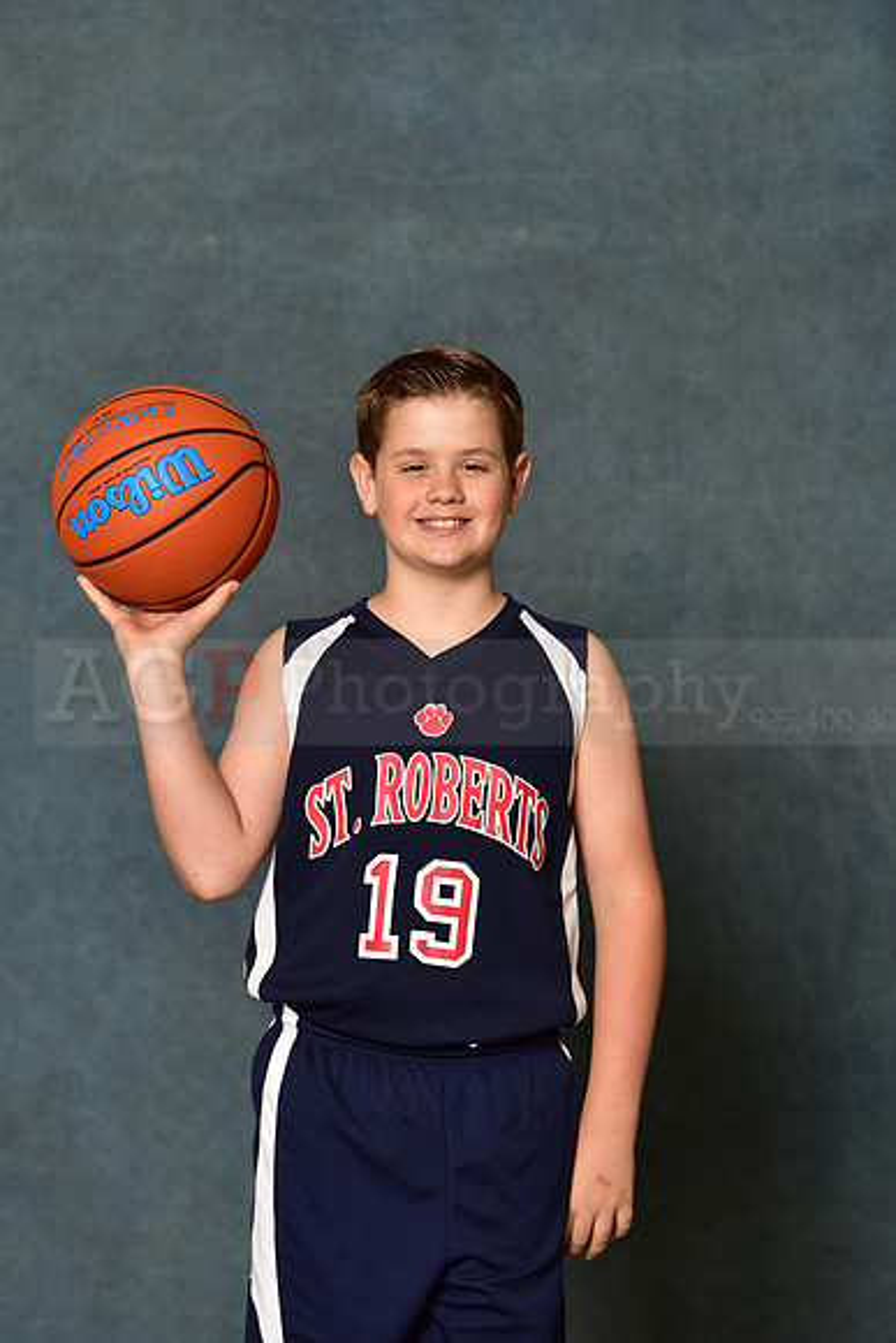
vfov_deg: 21.5
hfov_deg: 14.4
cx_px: 448
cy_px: 672
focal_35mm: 95
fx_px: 3544
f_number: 4.5
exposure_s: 1/200
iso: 250
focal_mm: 95
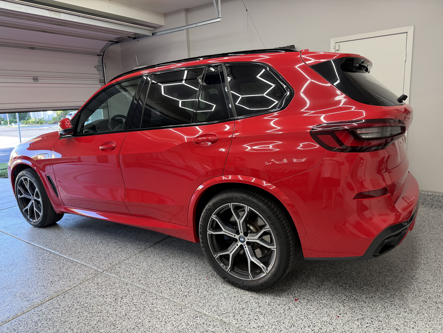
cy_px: 166
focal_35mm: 24
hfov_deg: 71.6
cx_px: 222
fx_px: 307
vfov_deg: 56.8
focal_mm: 6.76
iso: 80
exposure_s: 1/120
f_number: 1.78
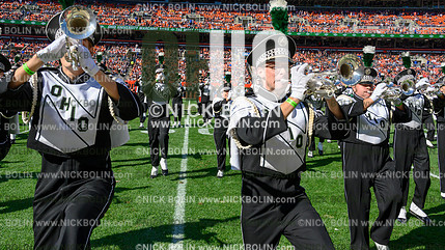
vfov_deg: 34.2
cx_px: 215
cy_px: 79
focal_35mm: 34
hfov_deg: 58.0
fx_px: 401
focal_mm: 24
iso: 1000
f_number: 8
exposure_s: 1/2500
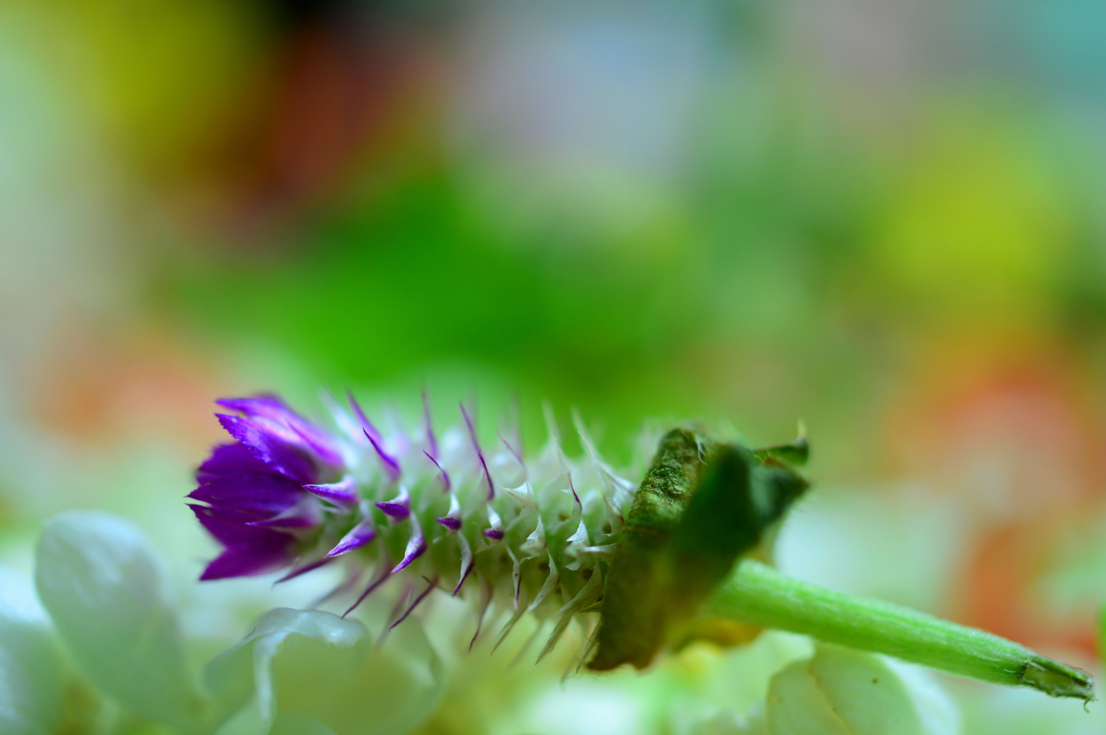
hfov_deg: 37.9
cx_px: 553
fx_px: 1611
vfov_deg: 25.7
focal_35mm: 52
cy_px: 368
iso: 100
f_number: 3.8
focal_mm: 35
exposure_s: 2.5
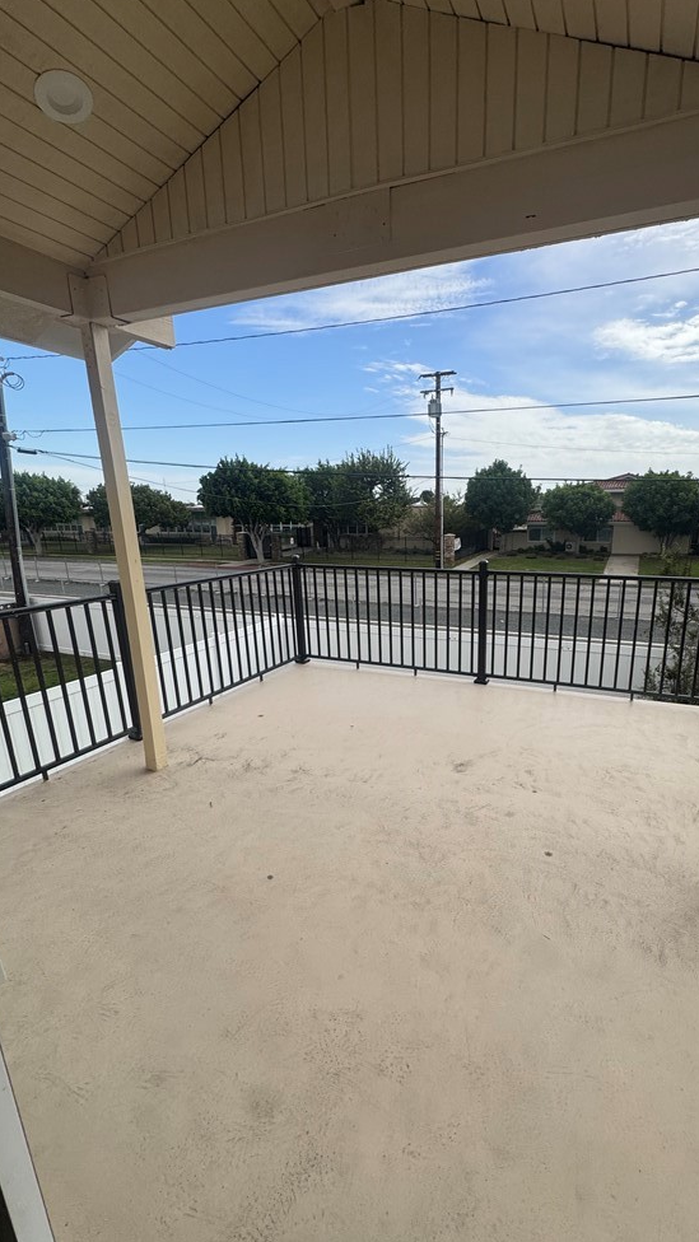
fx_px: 527
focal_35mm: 16
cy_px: 644
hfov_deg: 66.4
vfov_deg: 99.3
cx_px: 420
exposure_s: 1/2028
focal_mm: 2.22
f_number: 2.2
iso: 50
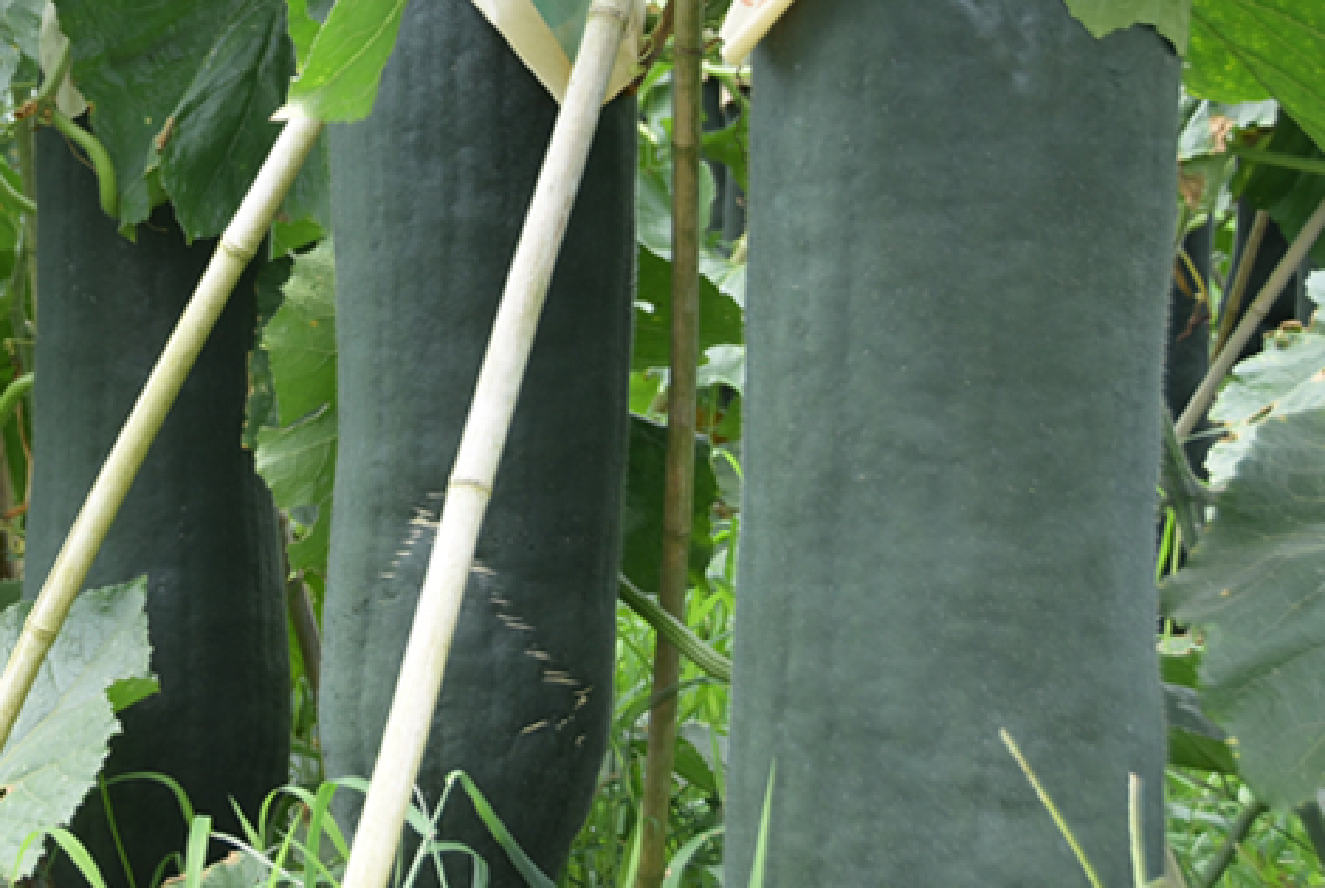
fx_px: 3465
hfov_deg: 21.2
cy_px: 127
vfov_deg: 14.5
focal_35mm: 94
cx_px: 151
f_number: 6.3
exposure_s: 1/160
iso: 160
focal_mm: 34
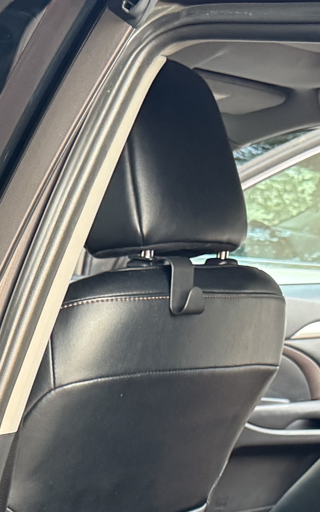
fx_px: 1410
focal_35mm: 101
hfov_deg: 12.6
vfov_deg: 19.2
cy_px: 638
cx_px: -84
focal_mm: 6.76
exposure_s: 1/60
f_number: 1.78
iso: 400
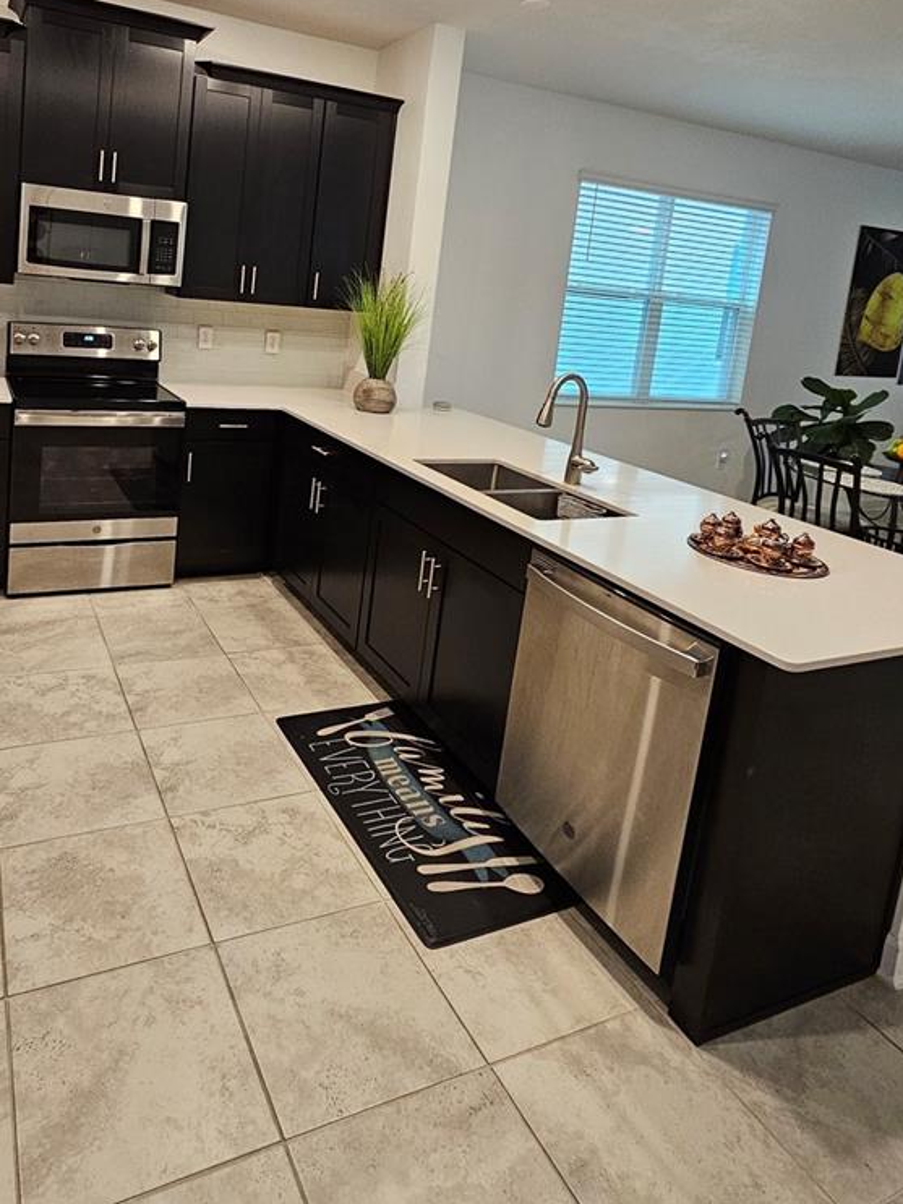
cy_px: 391
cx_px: 315
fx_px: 731
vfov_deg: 76.2
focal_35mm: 21
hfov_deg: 62.1
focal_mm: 2.2
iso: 320
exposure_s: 1/60
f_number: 2.2
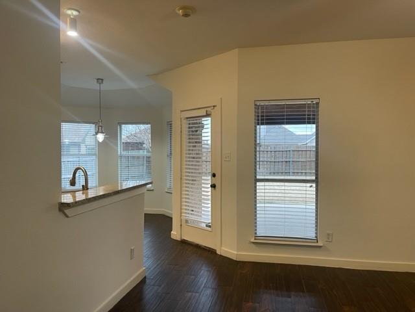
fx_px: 312
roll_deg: -0.1
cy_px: 156
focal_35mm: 26
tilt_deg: -1.9
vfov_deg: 53.1
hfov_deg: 67.3
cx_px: 208
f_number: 1.6
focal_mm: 5.1
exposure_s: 1/60
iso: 125
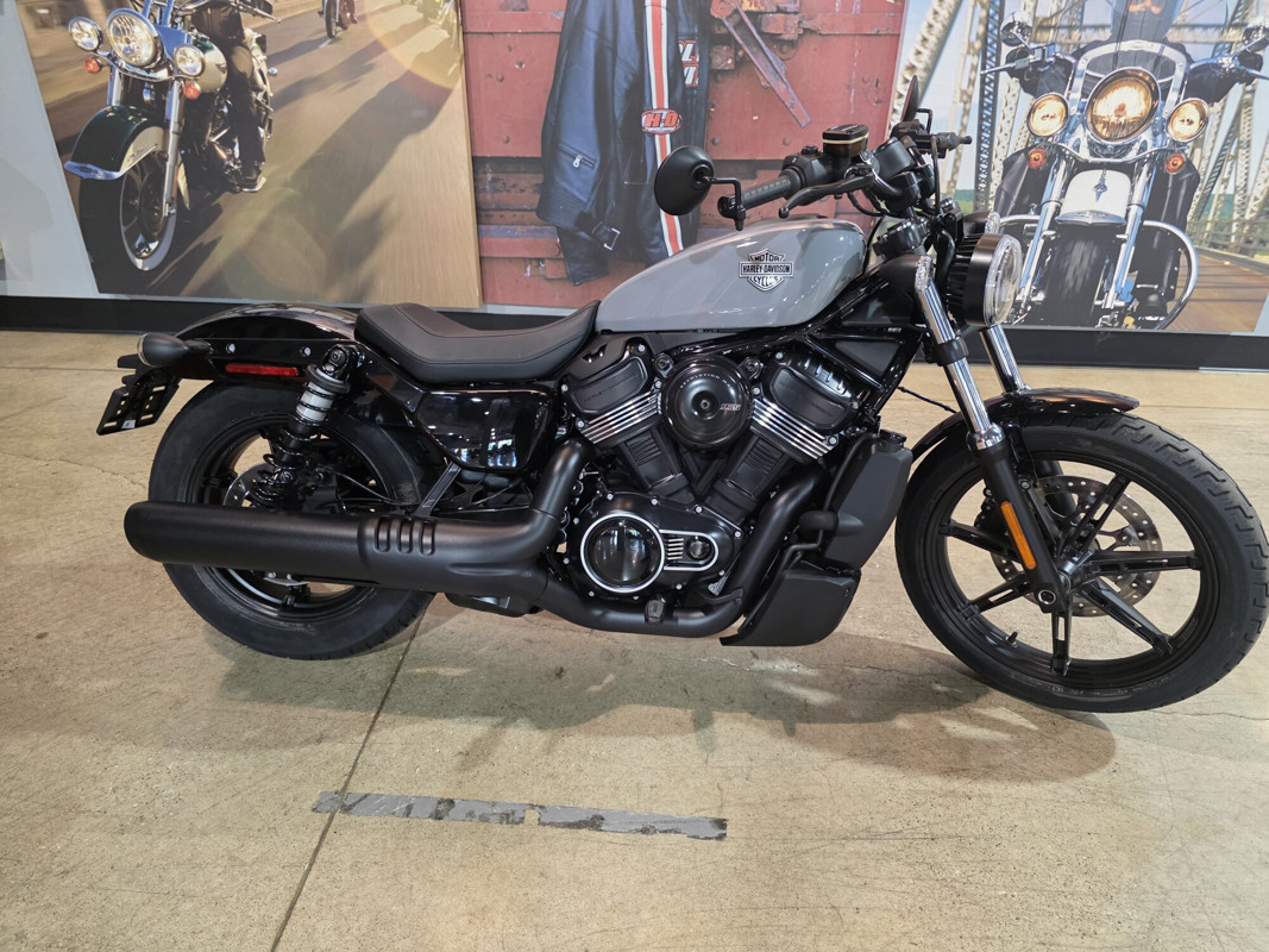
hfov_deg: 73.9
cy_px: 476
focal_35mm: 23
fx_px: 843
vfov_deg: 58.9
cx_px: 634
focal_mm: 6.3
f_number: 1.7
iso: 1250
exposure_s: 1/120
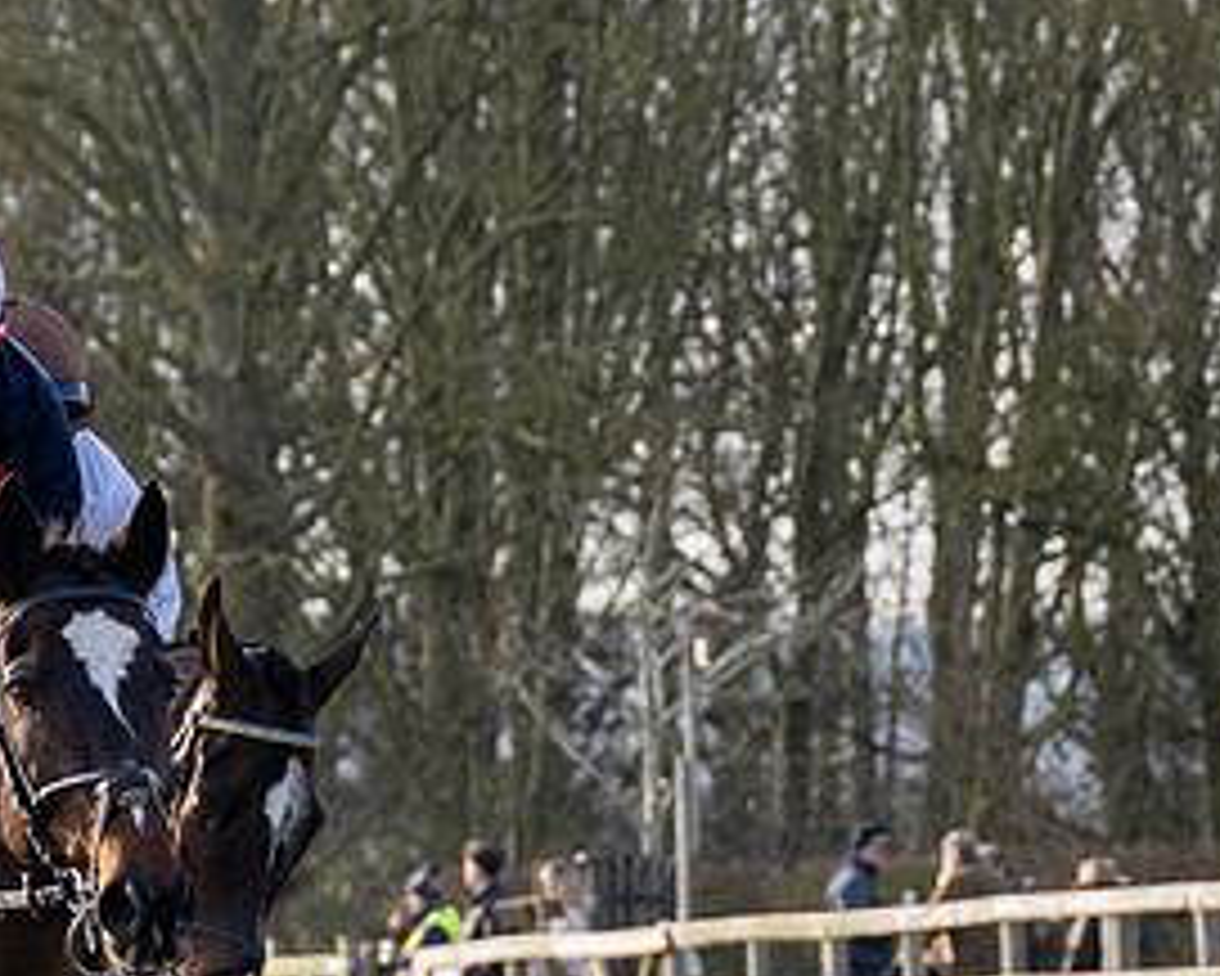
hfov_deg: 3.8
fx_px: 18349
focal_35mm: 508
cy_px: 763
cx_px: 436
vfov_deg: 3.0
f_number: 5
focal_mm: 98
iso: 800
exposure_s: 1/1600
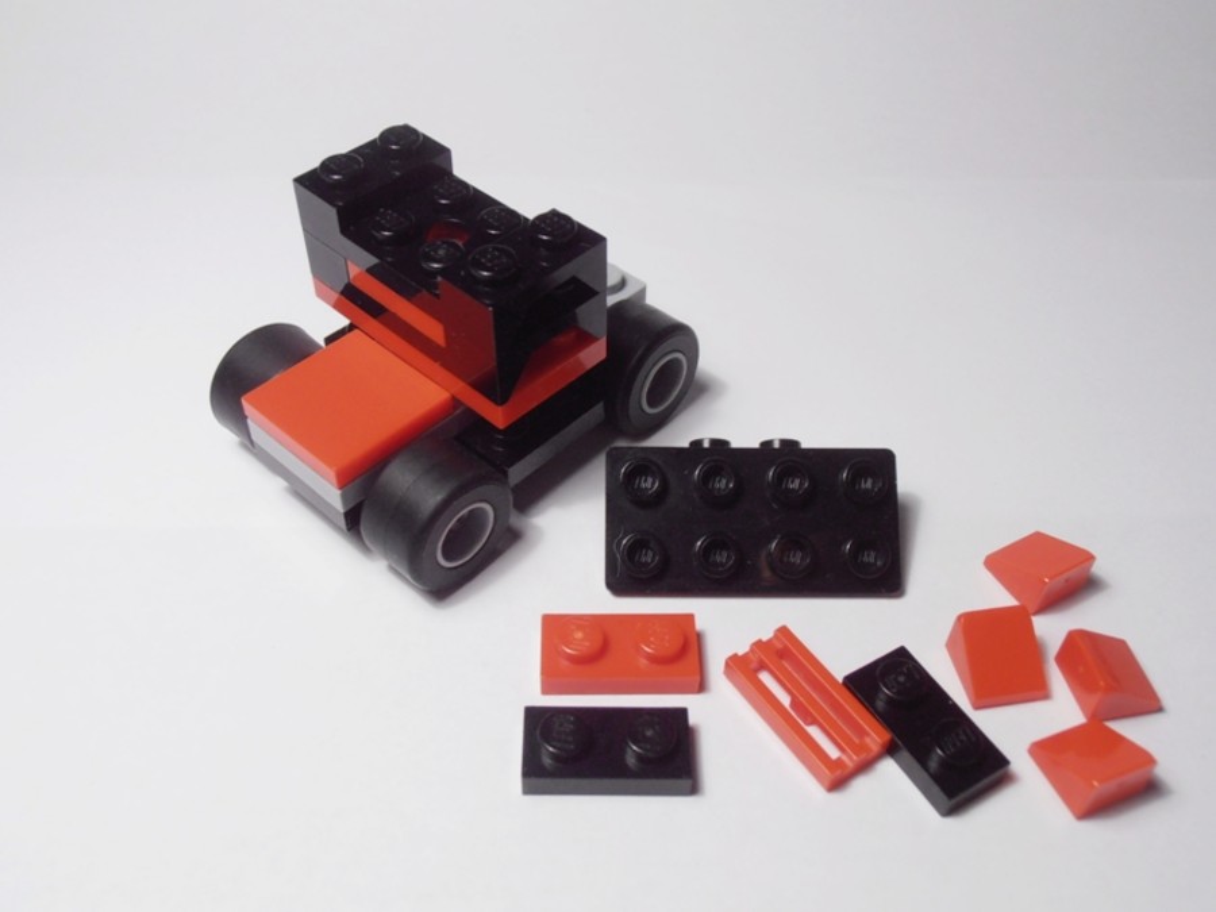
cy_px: 456
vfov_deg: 38.7
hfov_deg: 50.1
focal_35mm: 37
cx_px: 608
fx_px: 1300
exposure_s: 1/50
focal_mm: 6.61
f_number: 3.9
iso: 100
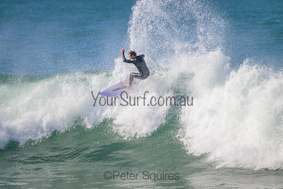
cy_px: 94
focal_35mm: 800
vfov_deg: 1.7
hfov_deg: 2.6
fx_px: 6290
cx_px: 142
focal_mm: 800
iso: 1000
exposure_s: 1/2000
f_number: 11
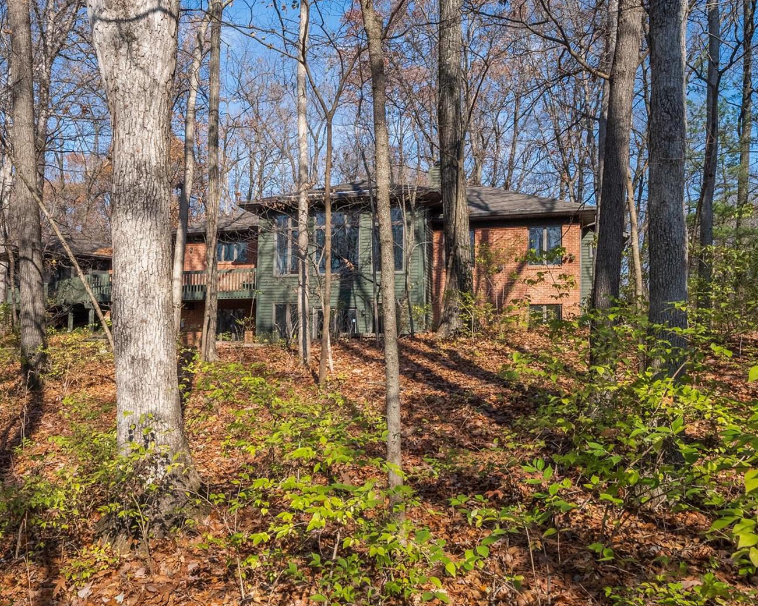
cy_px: 307
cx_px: 317
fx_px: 673
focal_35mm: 30
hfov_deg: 58.5
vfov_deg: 48.5
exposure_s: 1/640
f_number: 10
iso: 640
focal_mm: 13
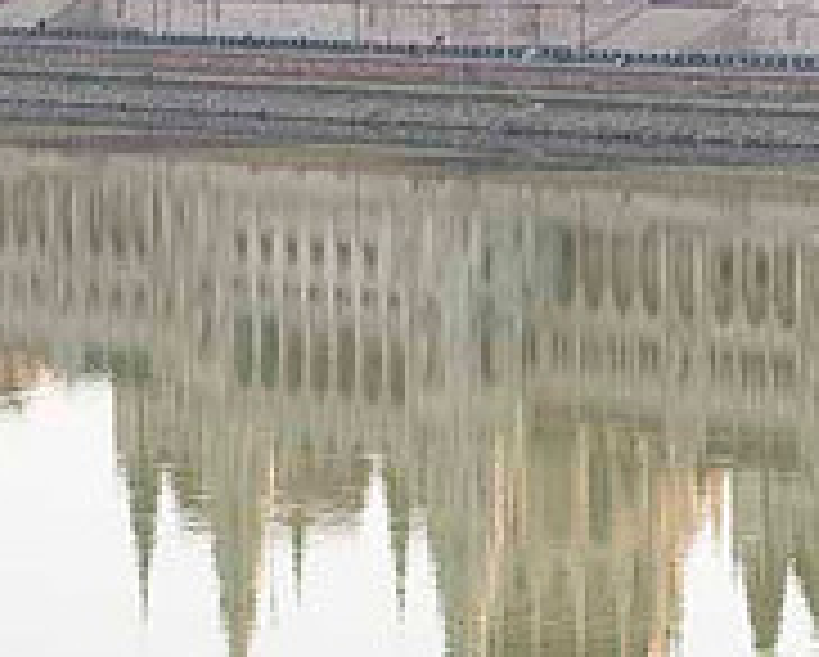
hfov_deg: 8.7
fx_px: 5411
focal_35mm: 223
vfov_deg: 6.9
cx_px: 412
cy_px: 43
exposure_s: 1/160
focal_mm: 70
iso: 72
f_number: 6.3
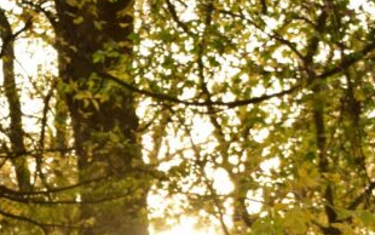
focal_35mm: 192
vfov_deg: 6.8
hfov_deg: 10.8
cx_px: -42
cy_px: 270
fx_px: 1963
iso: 320
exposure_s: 1/200
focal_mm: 38
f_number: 4.5
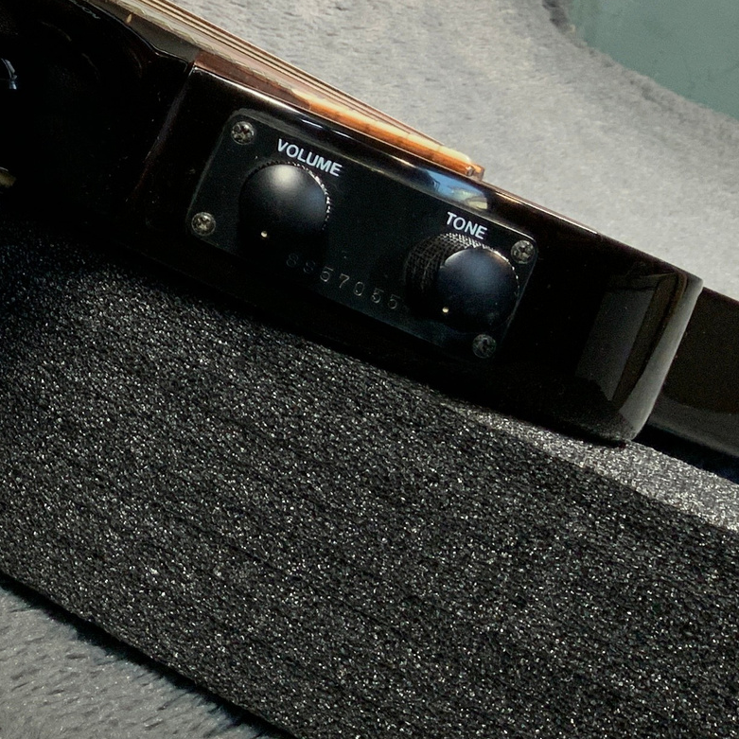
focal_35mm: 84
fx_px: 2029
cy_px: -130
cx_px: -322
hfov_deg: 18.6
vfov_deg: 19.5
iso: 40
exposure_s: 1/104
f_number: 1.8
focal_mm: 3
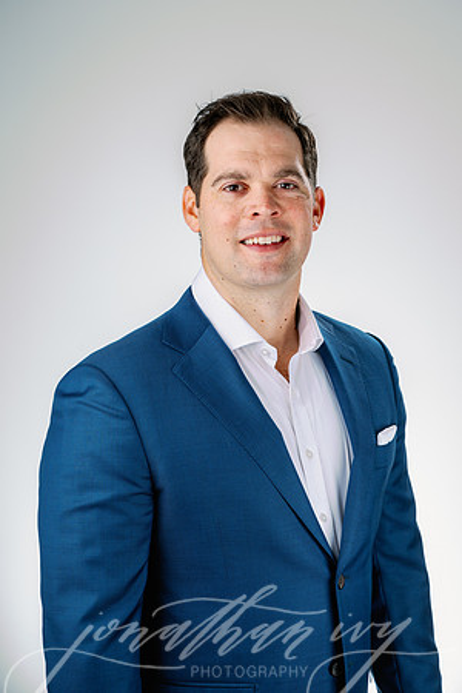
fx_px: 1347
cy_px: 346
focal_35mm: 70
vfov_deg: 28.8
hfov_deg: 19.5
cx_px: 231
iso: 125
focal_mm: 70
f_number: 8
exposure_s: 1/160
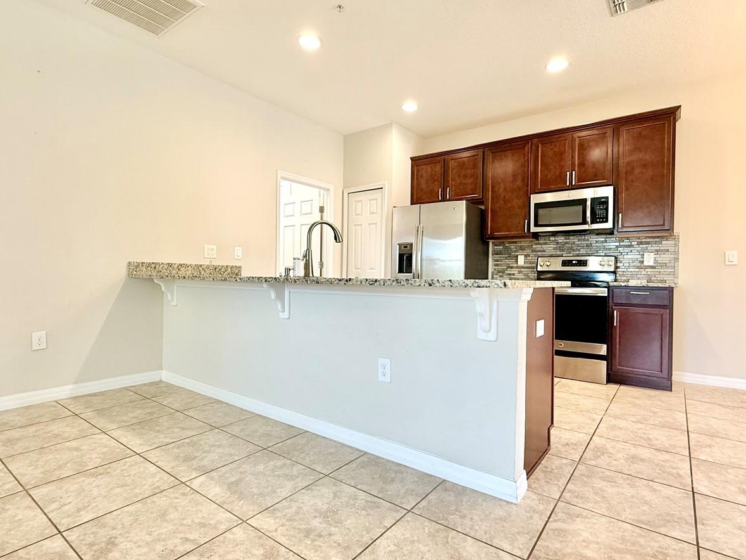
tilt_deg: -0.3
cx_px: 370
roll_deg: -0.8
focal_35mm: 19
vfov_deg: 68.7
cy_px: 276
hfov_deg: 84.7
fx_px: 409
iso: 200
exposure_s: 1/60
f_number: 2.2
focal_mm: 2.22
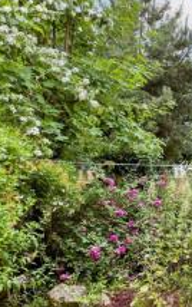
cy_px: 180
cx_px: 291
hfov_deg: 26.5
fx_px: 284
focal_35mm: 34
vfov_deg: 56.4
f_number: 6.3
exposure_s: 1/160
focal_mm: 10
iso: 500
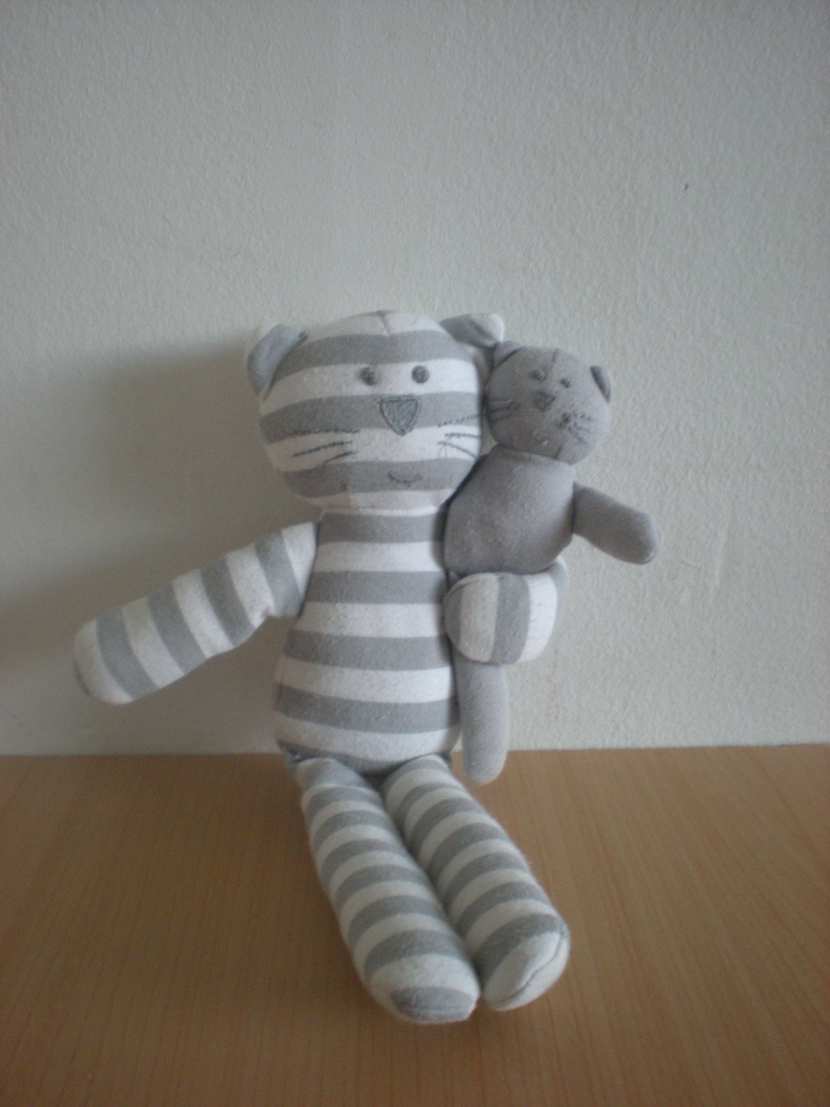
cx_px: 415
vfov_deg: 49.0
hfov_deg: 37.7
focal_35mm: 38
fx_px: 1215
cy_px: 554
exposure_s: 1/22.2
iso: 200
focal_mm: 6.3
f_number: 3.1
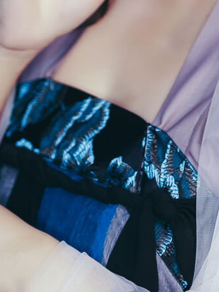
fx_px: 1594
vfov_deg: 9.9
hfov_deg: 7.9
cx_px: 168
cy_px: -243
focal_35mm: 189
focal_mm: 50
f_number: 2
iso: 320
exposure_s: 1/100
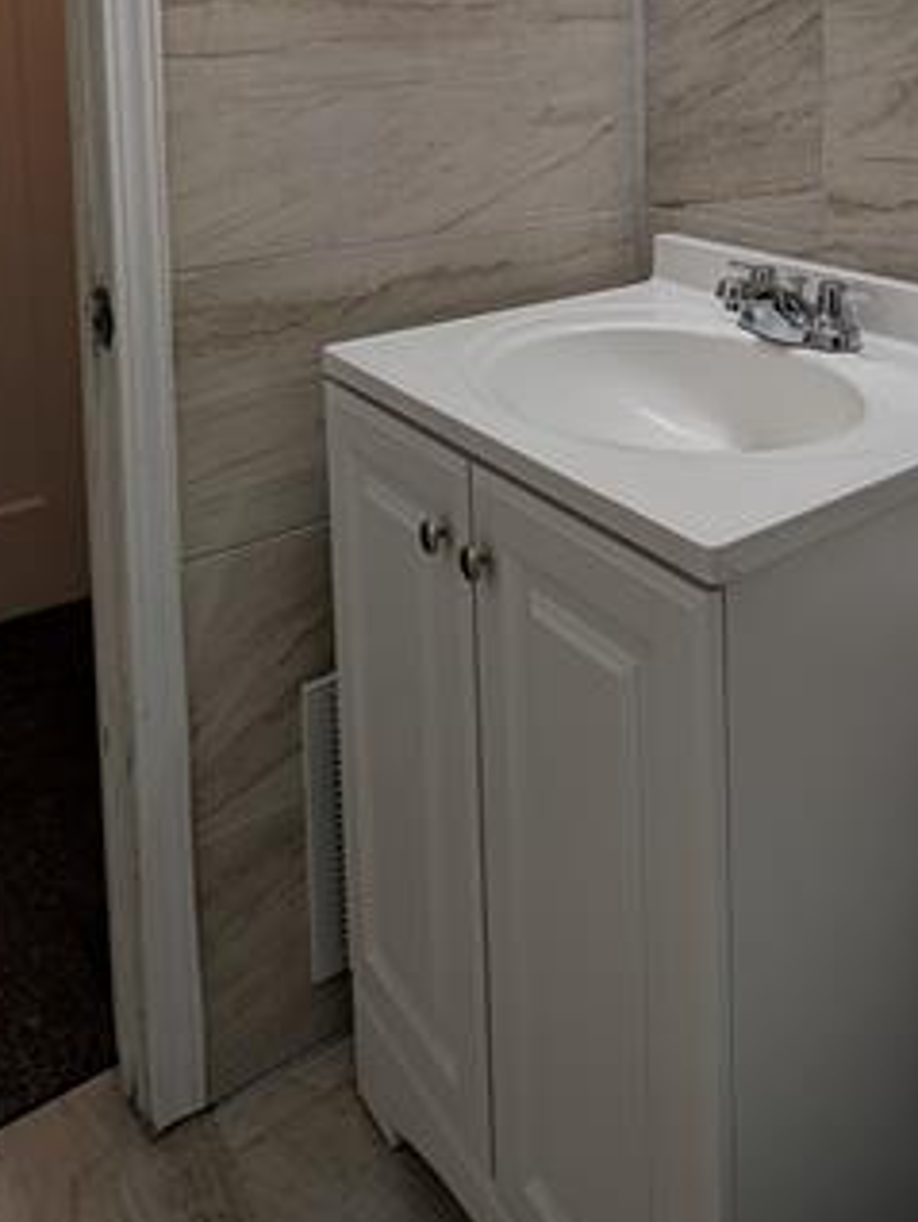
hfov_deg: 46.6
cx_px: 684
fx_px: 1024
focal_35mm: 29
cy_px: 111
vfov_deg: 53.5
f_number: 1.95
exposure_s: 1/139
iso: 43
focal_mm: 2.23
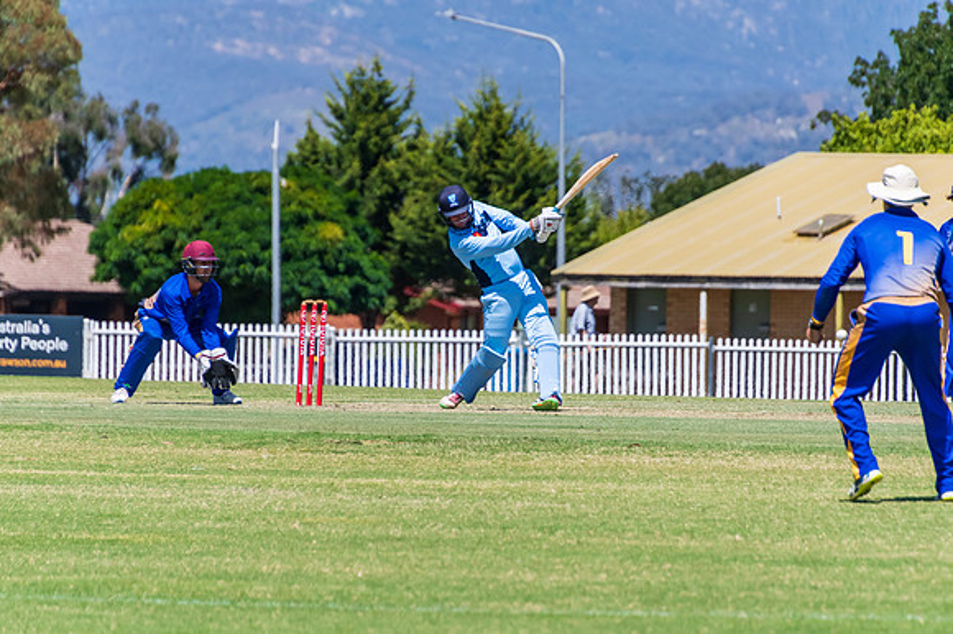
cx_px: 476
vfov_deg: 3.1
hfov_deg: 4.6
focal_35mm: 450
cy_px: 317
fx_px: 11905
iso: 400
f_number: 6.3
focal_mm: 300
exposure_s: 1/3200
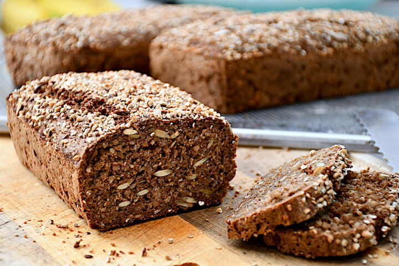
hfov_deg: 18.3
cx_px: 200
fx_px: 1241
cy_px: 133
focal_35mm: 112
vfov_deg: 12.2
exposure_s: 1/60
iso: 320
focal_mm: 75
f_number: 5
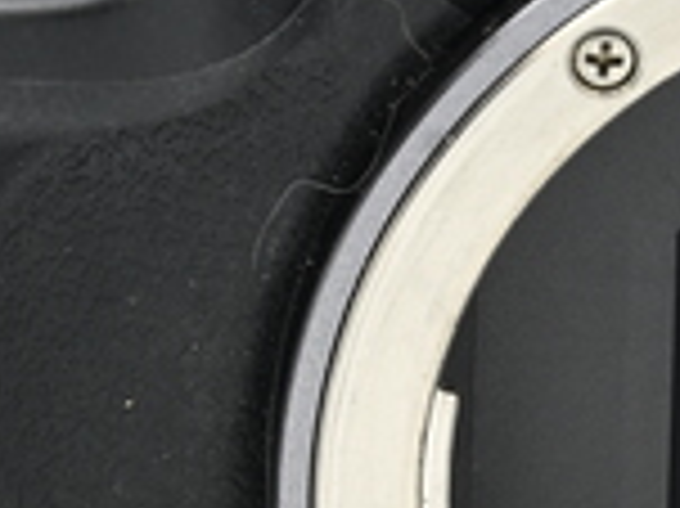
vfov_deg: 3.1
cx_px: 648
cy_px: 326
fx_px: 9363
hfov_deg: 4.2
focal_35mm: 477
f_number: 14
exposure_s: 1/15
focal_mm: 75
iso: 160
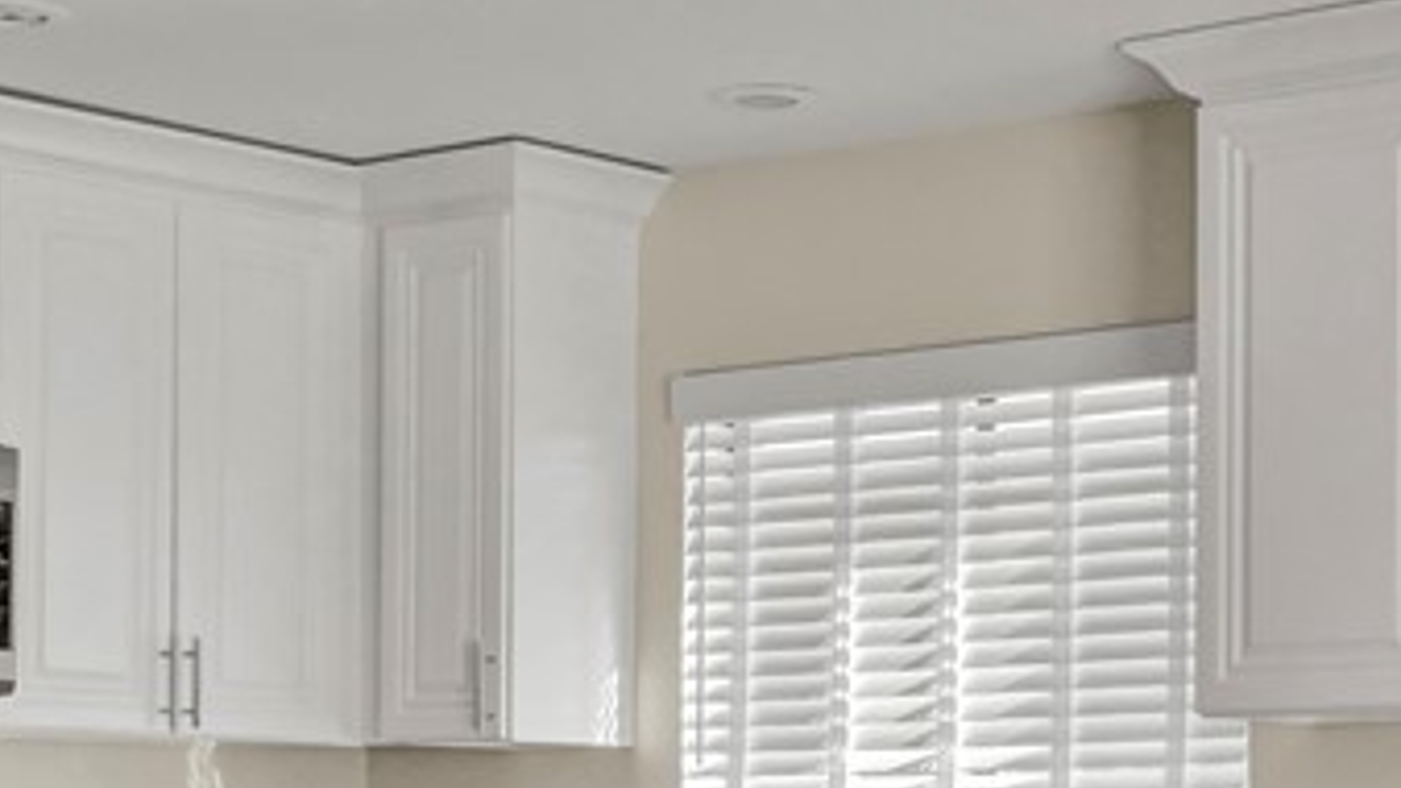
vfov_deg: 11.8
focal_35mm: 101
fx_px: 3751
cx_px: 978
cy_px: 919
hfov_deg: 21.0
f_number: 14
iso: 1600
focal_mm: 30
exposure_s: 1/125
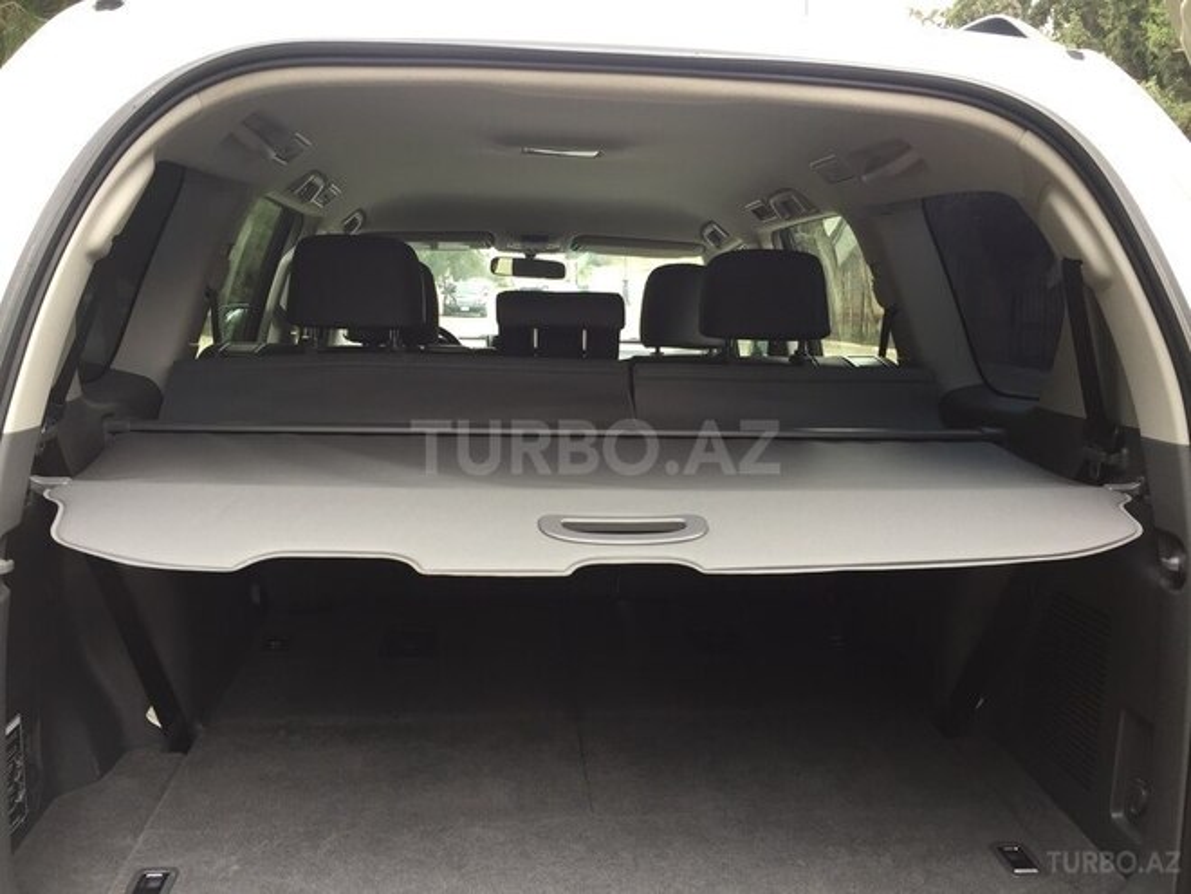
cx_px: 596
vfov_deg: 48.2
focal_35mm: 29
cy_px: 447
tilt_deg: -9.8
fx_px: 998
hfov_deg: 61.7
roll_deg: -0.6
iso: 40
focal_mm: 4.15
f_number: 2.2
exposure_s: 1/100
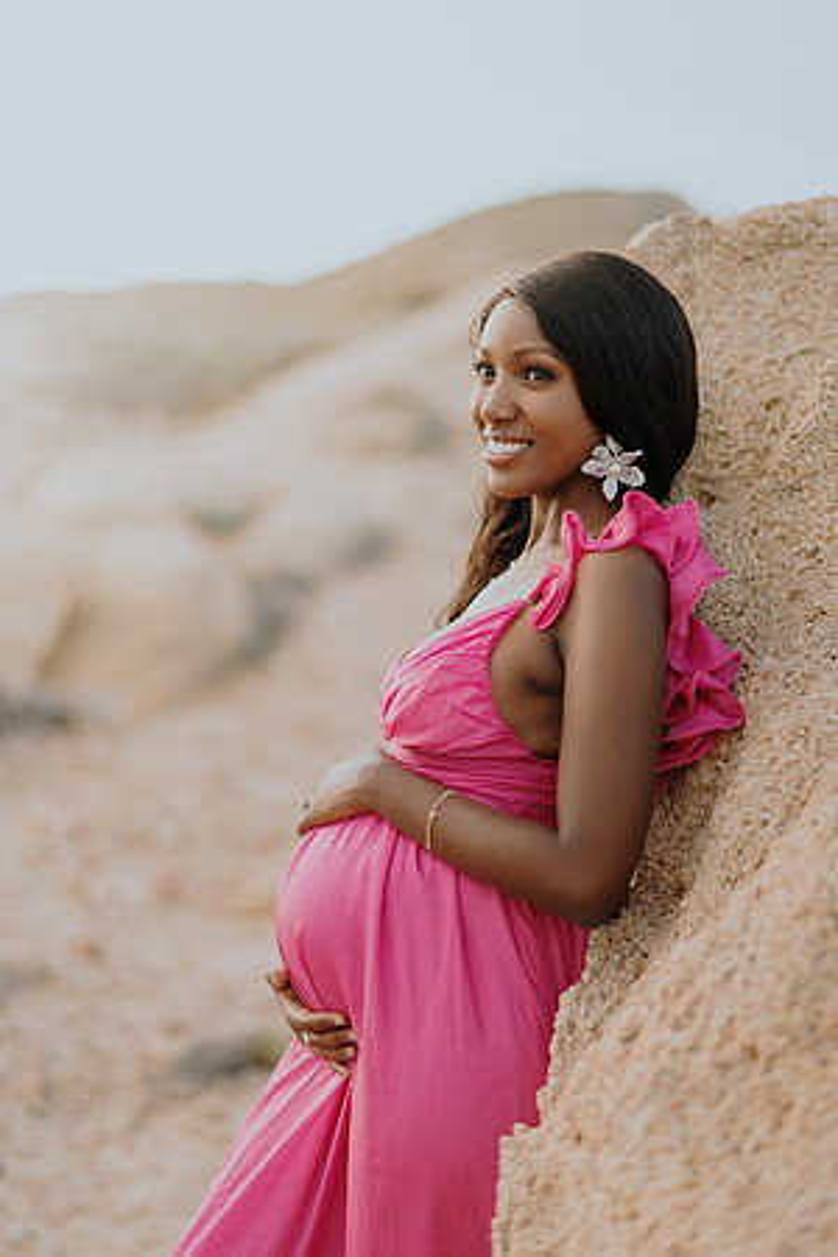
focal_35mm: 58
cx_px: 419
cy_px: 628
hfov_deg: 23.4
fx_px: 2025
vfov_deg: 34.5
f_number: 1.4
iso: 50
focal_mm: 58
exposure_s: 1/2000
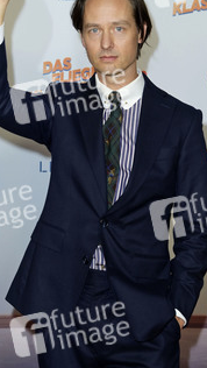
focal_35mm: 90
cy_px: 155
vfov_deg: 23.6
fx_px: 877
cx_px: 104
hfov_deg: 13.5
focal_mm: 68
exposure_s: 1/250
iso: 640
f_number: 5.6
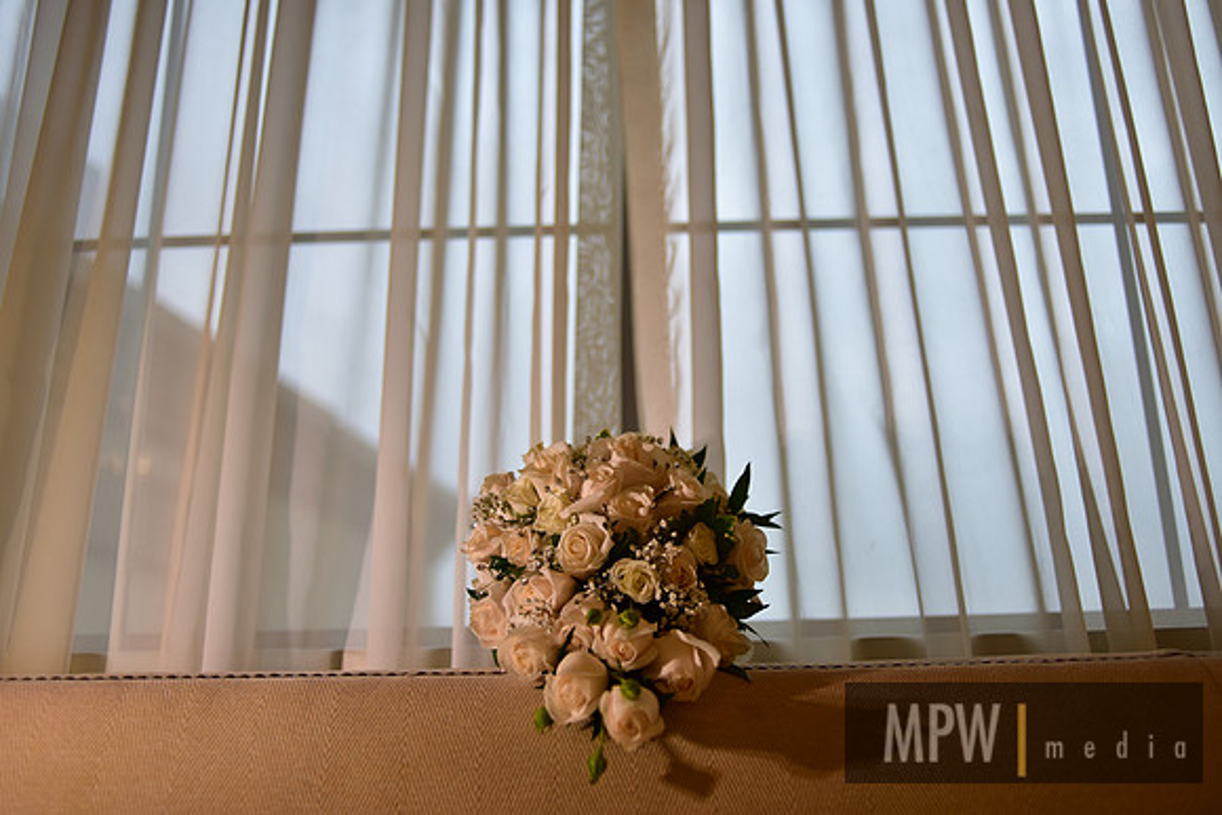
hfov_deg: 54.4
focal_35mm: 35
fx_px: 1188
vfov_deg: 37.9
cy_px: 408
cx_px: 611
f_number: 2.4
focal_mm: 35
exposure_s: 1/180
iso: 100
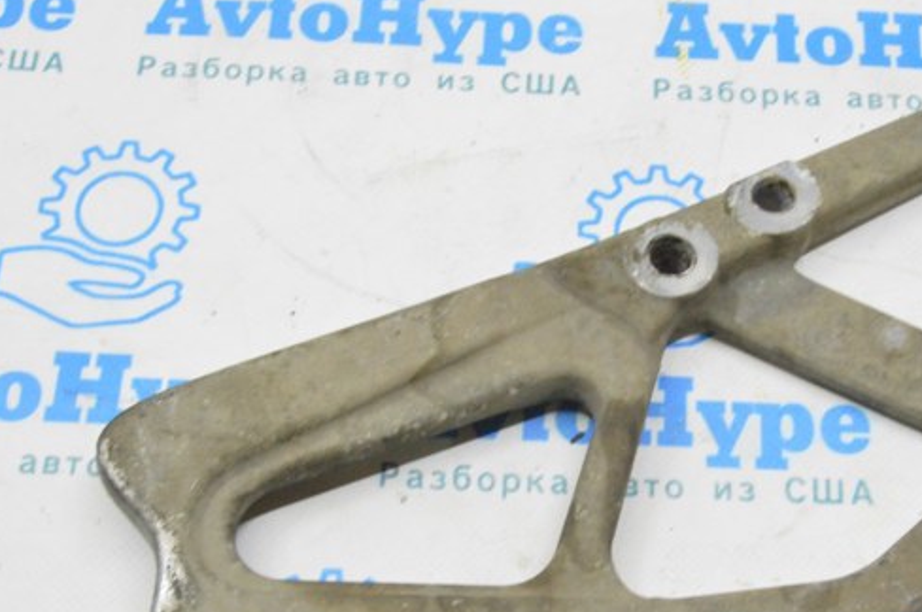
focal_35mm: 63
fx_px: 1611
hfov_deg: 31.7
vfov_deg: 21.4
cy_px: 398
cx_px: 597
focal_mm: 32
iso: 6400
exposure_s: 1/15
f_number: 20
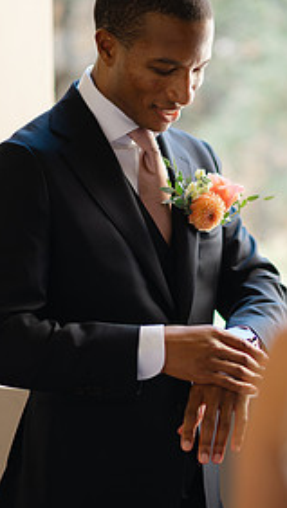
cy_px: 245
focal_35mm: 142
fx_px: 1918
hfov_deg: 8.5
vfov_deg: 15.1
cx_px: 236
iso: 64
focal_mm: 85
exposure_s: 1/125
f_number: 1.8
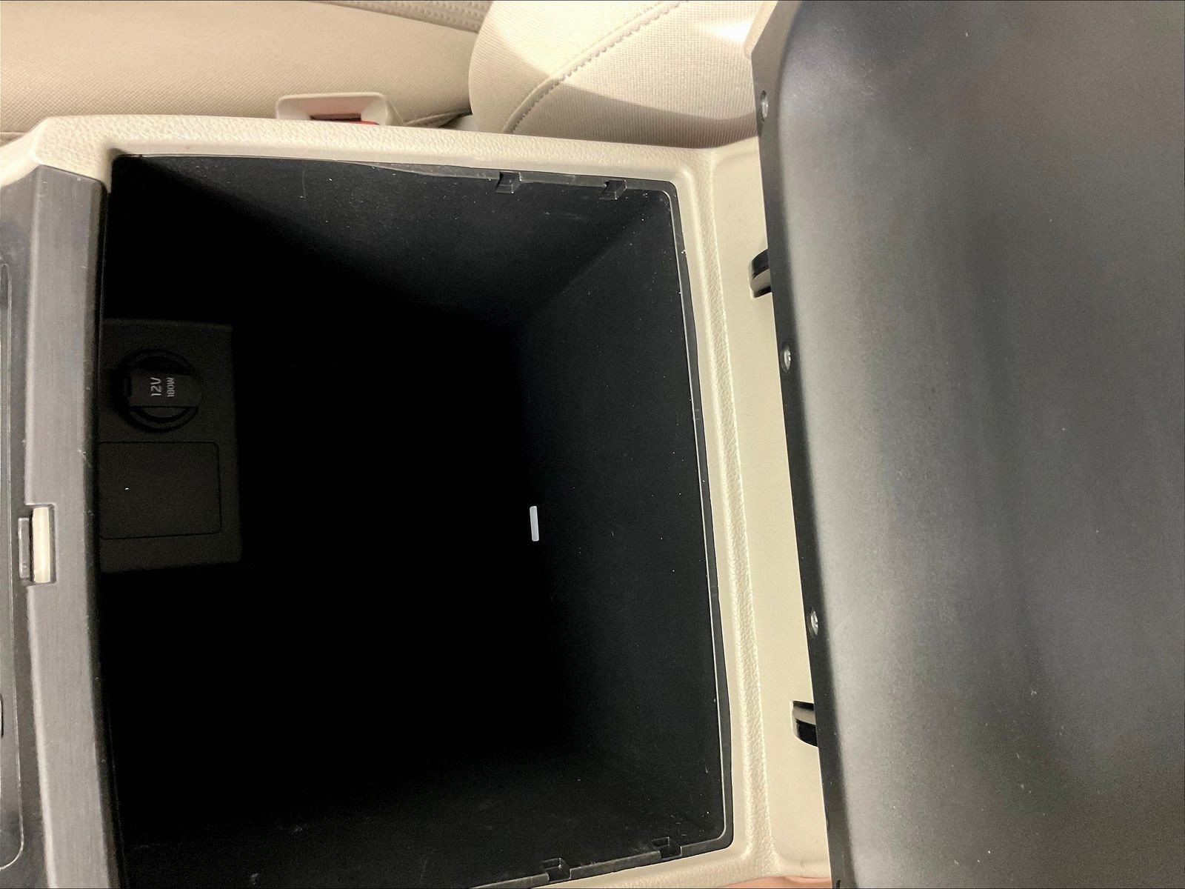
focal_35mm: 29
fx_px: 993
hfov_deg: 61.7
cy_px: 444
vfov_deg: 48.2
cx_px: 592
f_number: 1.8
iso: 400
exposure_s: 1/30
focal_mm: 3
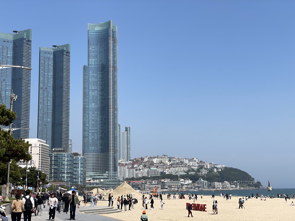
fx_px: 443
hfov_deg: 36.8
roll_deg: +0.1
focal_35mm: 52
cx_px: 148
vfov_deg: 28.0
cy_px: 110
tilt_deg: +11.7
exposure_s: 1/3425
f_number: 2
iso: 32
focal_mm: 6
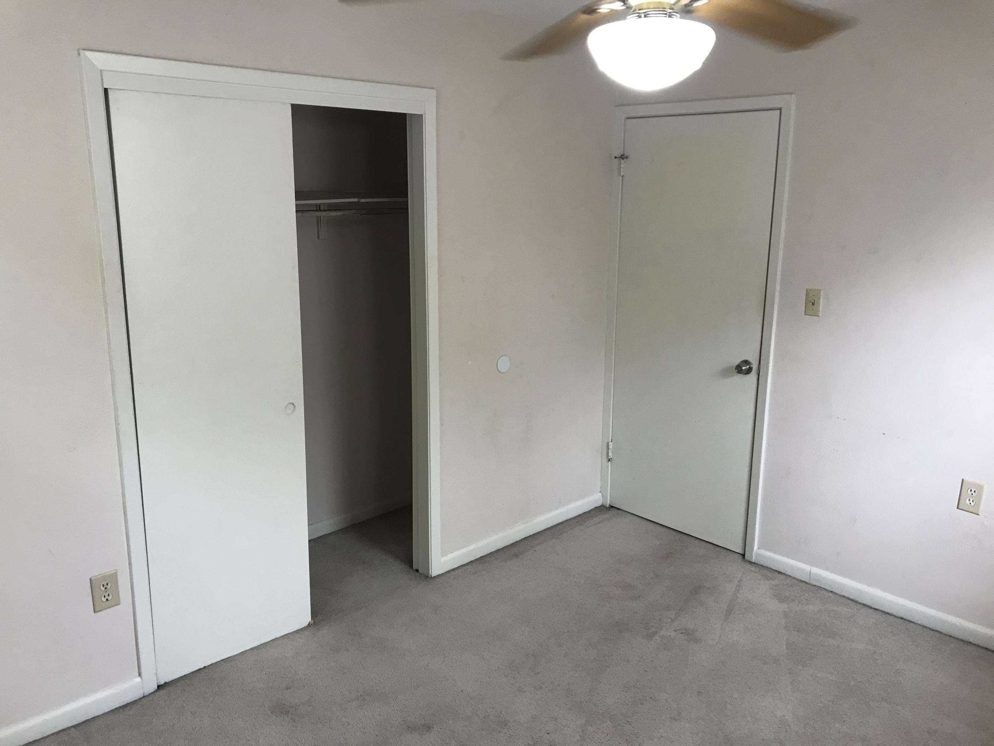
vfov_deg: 49.7
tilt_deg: -12.4
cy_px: 373
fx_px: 804
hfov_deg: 63.4
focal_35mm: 28
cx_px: 497
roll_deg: -0.4
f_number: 1.8
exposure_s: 1/24
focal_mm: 3.99
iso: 40
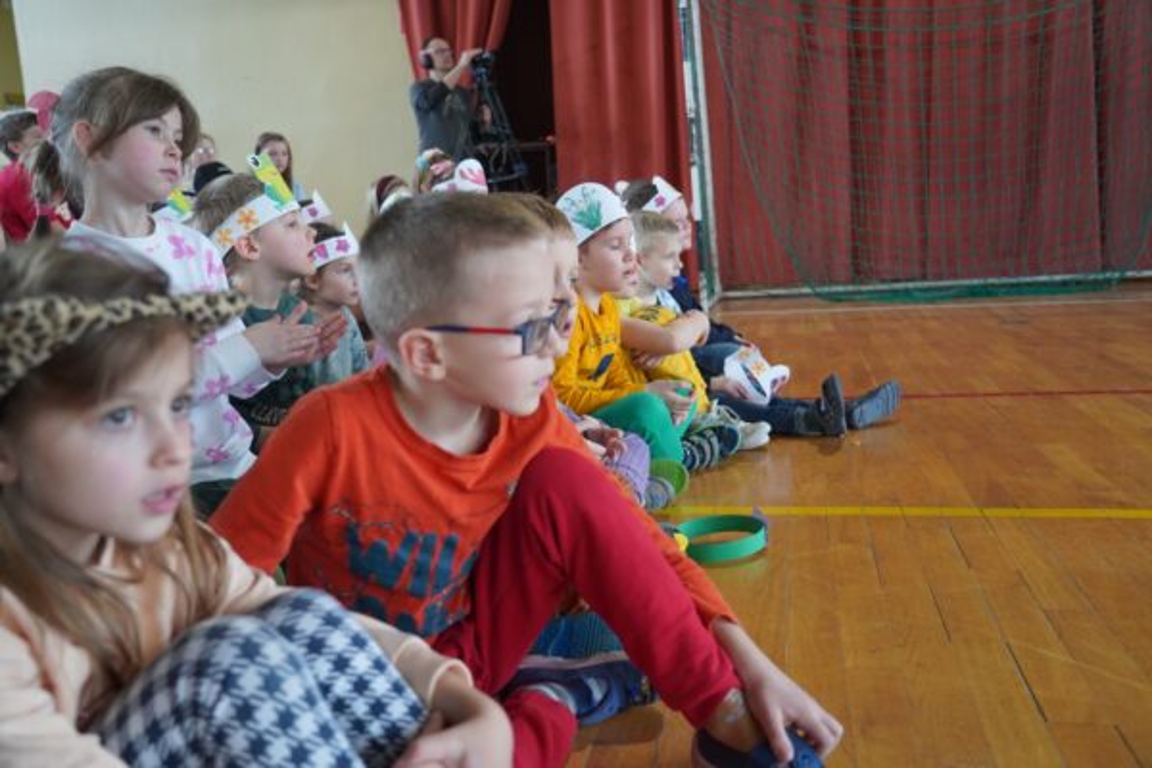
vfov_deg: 42.3
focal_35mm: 31
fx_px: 992
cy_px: 384
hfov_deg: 60.3
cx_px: 576
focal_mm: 31
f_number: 4
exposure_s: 1/160
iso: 2500
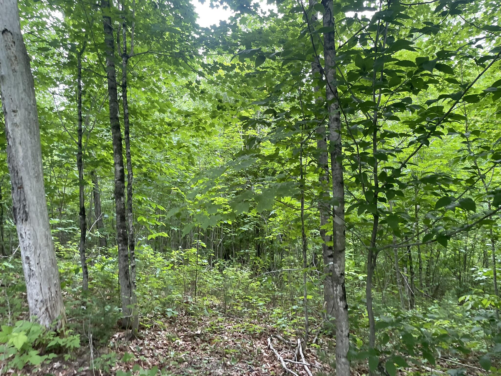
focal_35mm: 26
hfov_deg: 67.3
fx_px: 376
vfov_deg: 53.1
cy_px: 188
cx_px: 250
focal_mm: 4.2
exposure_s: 1/121
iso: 100
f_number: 1.6
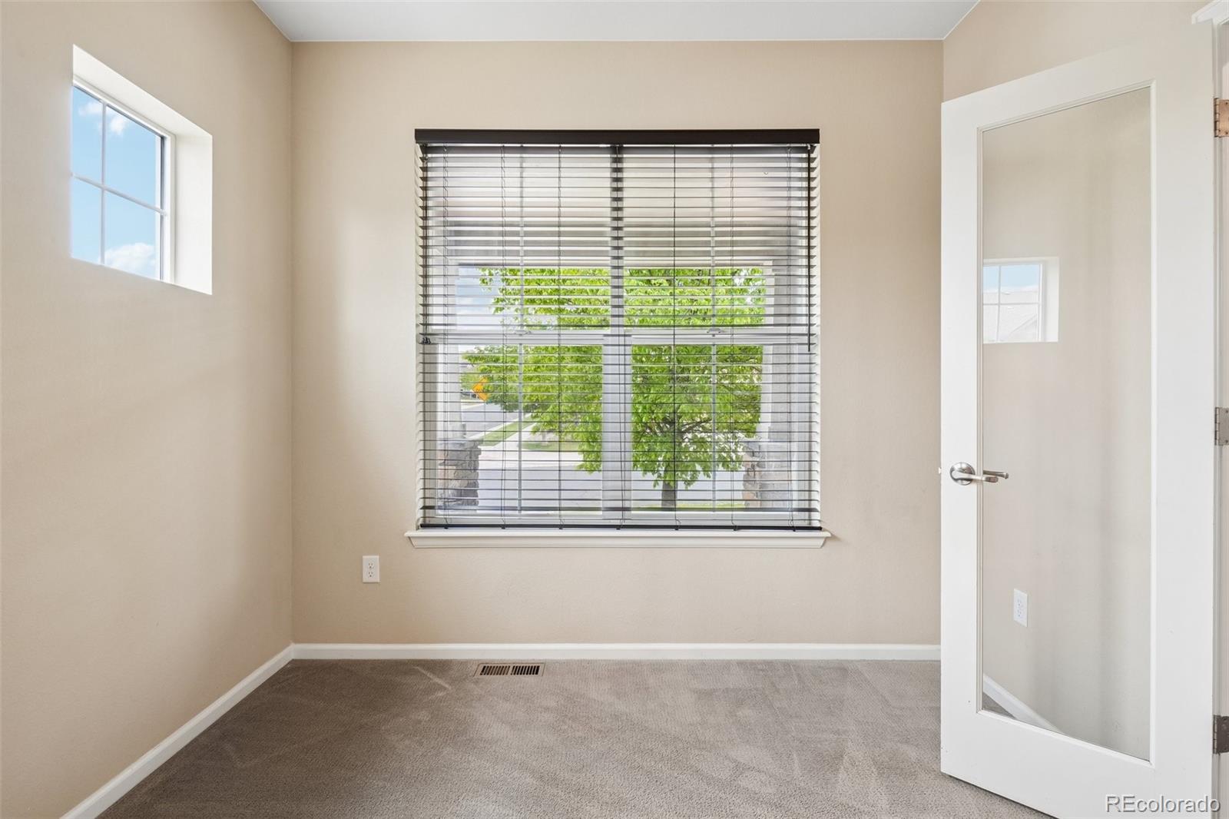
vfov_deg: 72.0
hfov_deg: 95.0
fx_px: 563
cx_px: 614
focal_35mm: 16
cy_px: 410
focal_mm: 11
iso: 400
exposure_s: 1/15
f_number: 8
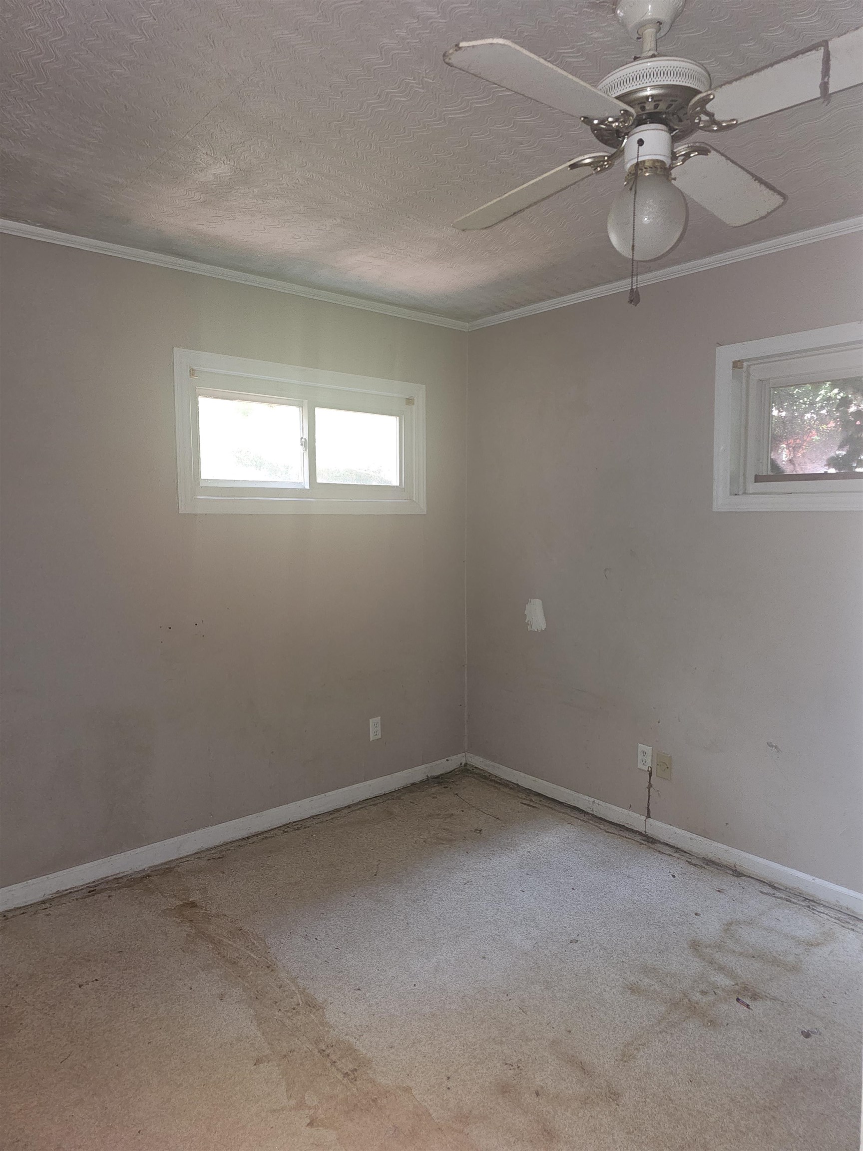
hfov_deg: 58.9
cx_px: 432
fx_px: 765
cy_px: 576
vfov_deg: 73.9
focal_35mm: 23
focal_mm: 6.3
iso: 125
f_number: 1.7
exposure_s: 1/12.7
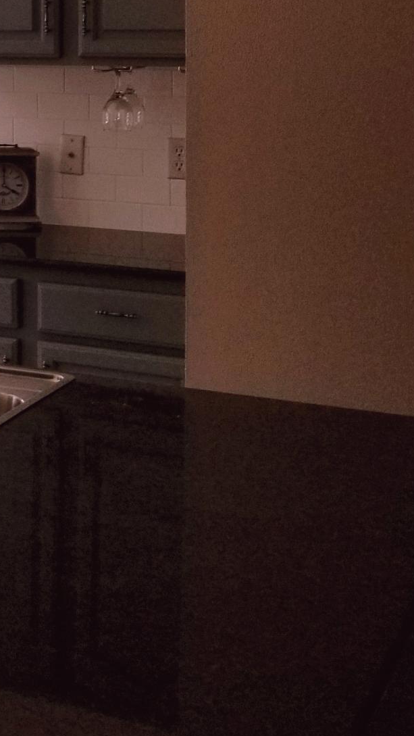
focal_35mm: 78
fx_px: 1521
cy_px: 83
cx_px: -304
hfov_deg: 14.0
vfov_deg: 26.3
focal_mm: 4.25
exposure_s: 1/123
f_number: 1.7
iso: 50
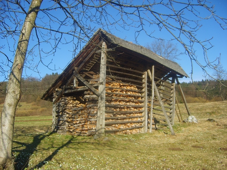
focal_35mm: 35
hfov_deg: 52.6
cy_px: 85
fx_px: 230
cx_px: 114
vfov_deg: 40.7
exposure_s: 1/750
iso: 50
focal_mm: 5.8
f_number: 2.8
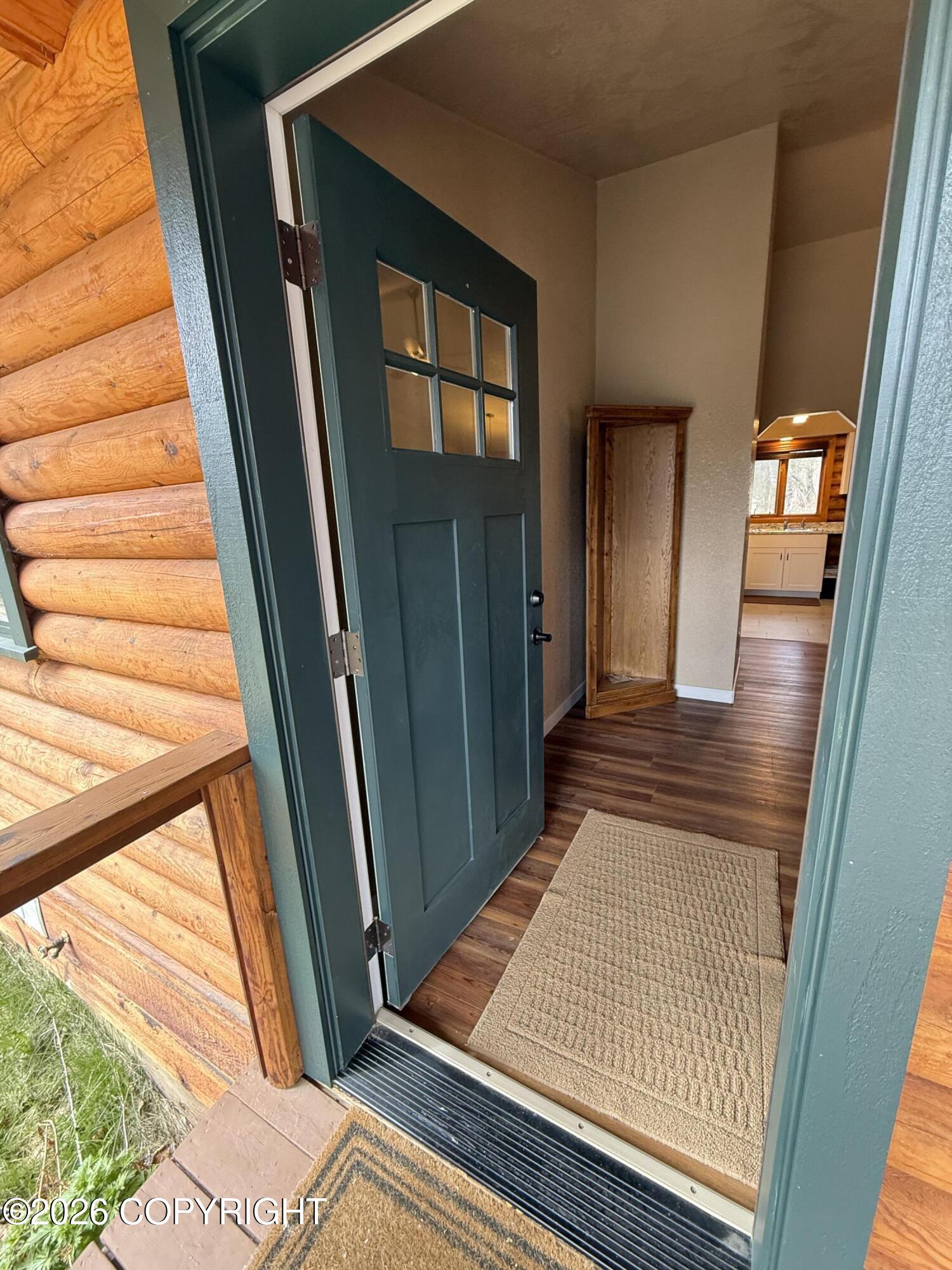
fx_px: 513
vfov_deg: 102.1
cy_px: 635
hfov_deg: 85.7
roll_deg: +2.2
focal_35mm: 14
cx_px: 476
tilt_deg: -13.8
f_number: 2.2
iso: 320
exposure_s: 1/99
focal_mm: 2.22
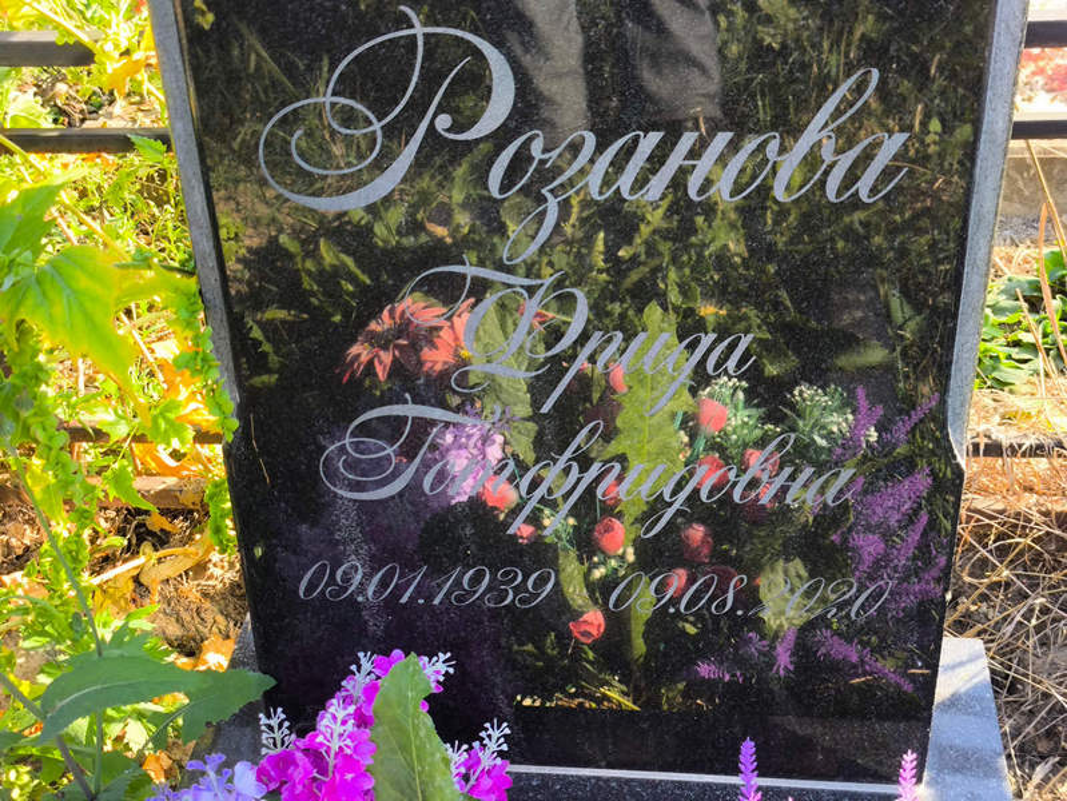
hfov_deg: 38.2
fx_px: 1542
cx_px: 534
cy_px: 400
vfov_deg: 29.1
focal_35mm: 50
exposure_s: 1/194
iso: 50
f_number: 1.7
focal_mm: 4.71
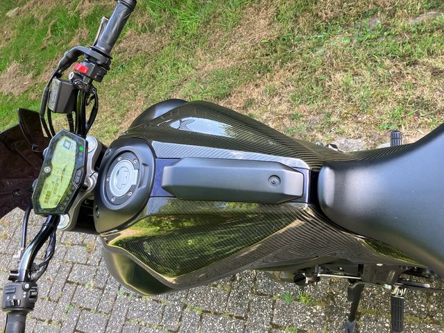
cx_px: 222
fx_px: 359
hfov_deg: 63.4
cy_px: 166
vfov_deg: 49.7
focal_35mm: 28
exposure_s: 1/121
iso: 50
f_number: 1.8
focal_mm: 3.99
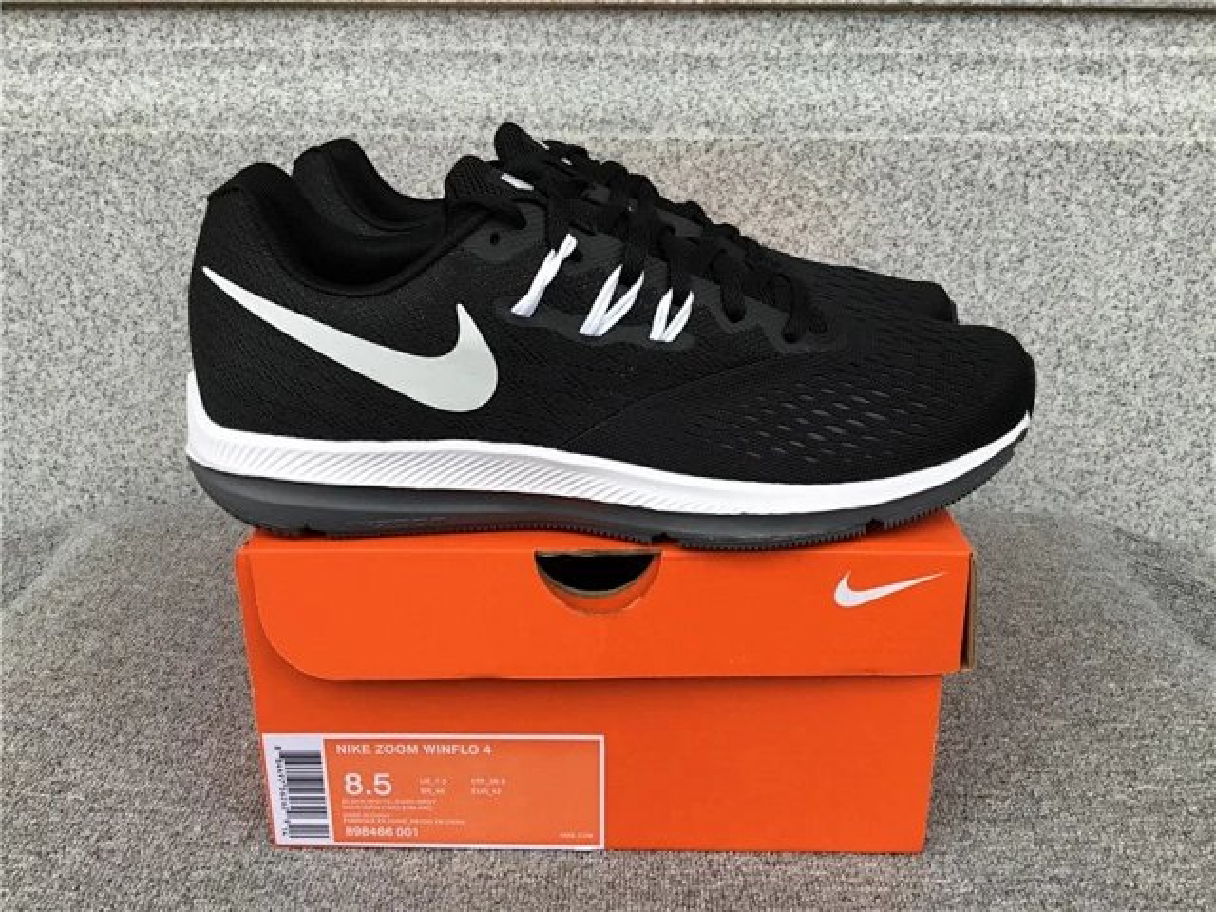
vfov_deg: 45.4
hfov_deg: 58.4
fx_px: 1089
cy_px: 456
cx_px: 608
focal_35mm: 31
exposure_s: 1/117
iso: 25
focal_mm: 3.3
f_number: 2.4
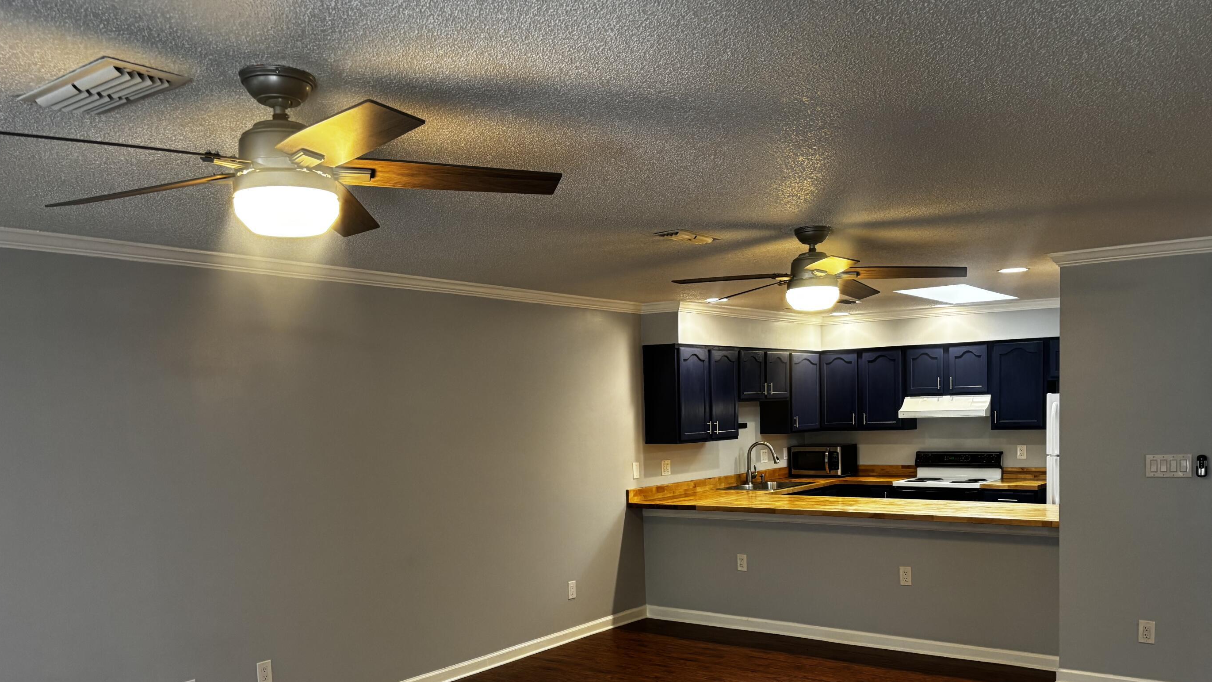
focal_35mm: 31
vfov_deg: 37.1
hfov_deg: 62.6
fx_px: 996
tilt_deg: -4.5
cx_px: 643
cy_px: 483
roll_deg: +2.1
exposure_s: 1/60
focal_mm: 5.96
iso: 200
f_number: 1.6
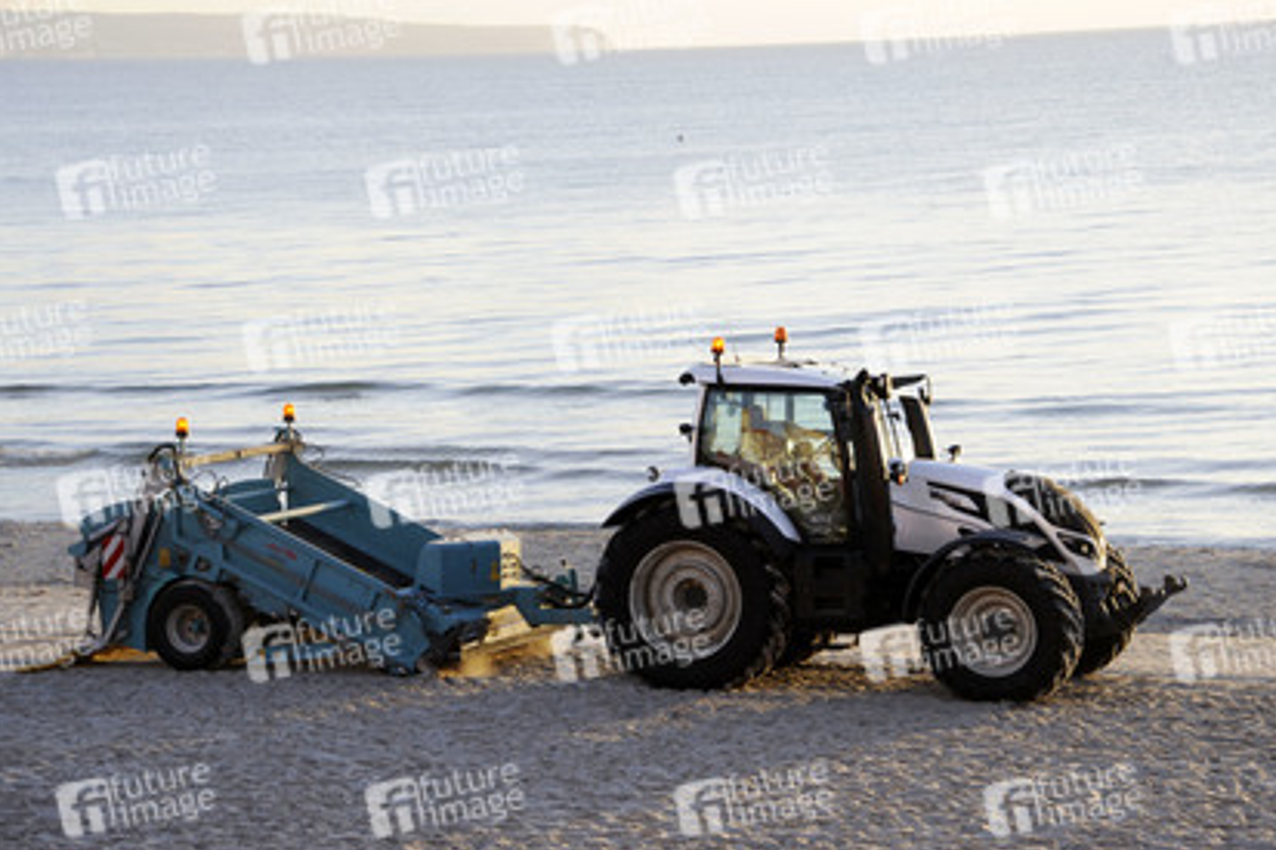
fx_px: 3862
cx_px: 670
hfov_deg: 18.8
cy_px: 414
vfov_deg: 12.6
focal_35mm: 109
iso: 400
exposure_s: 1/250
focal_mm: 100
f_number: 8
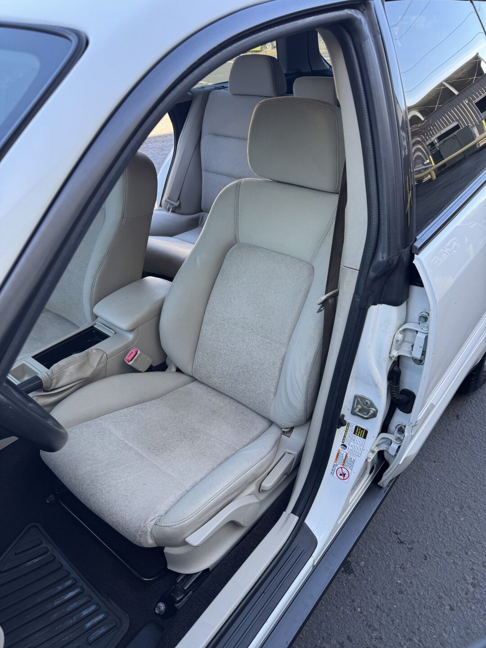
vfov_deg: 71.6
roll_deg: +1.1
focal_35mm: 24
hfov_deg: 56.8
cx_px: 243
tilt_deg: -34.5
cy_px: 324
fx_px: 449
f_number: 1.78
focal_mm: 6.76
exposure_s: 1/183
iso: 64
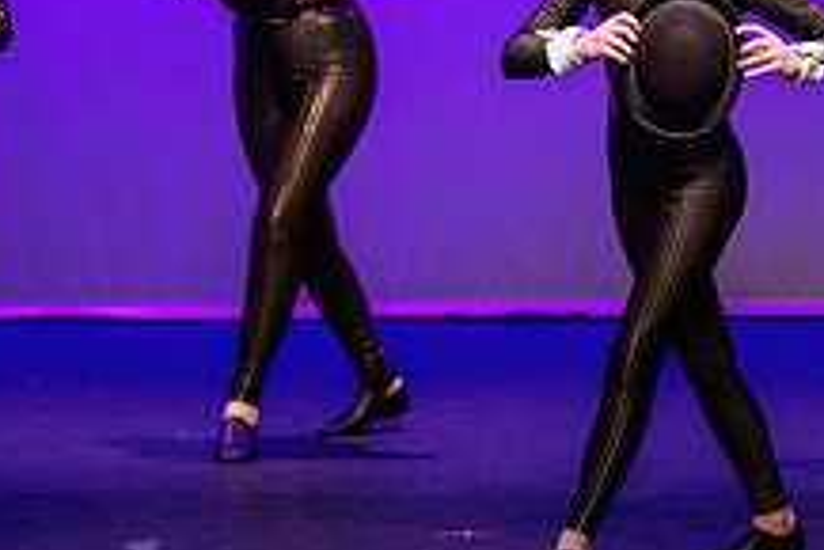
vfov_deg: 3.6
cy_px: 27
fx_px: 8749
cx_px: 524
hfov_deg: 5.4
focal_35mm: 382
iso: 1250
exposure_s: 1/320
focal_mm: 130
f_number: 3.5
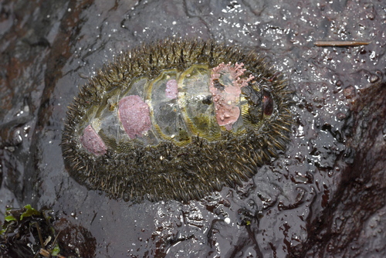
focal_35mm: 60
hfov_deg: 33.4
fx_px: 644
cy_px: 129
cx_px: 193
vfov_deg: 22.7
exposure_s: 1/250
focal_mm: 60
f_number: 22
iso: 3200
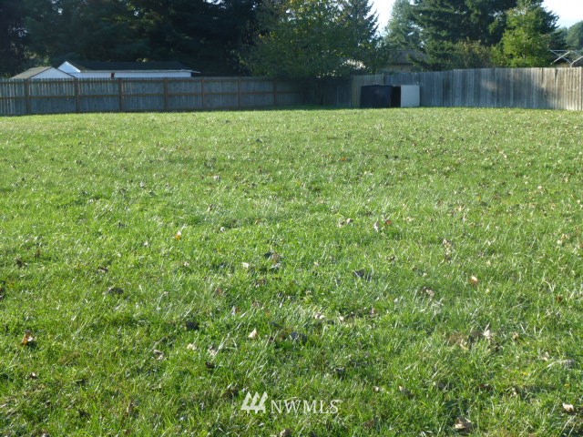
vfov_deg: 30.3
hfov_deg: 39.7
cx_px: 292
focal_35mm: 48
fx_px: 808
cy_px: 218
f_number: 4
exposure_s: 1/250
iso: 100
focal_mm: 8.6
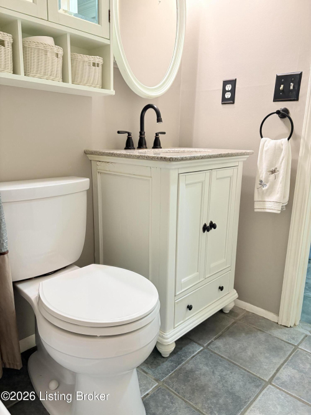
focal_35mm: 26
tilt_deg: -12.2
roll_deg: -1.5
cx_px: 156
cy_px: 208
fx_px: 312
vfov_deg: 67.3
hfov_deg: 53.0
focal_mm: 5.96
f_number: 1.6
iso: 250
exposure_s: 1/60
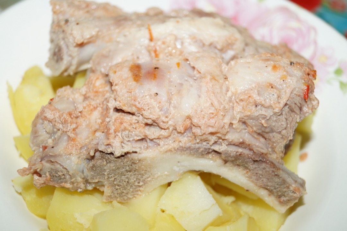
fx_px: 506
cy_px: 116
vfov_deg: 25.7
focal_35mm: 52
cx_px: 174
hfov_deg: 37.9
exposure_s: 1/60
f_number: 4.5
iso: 125
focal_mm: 35
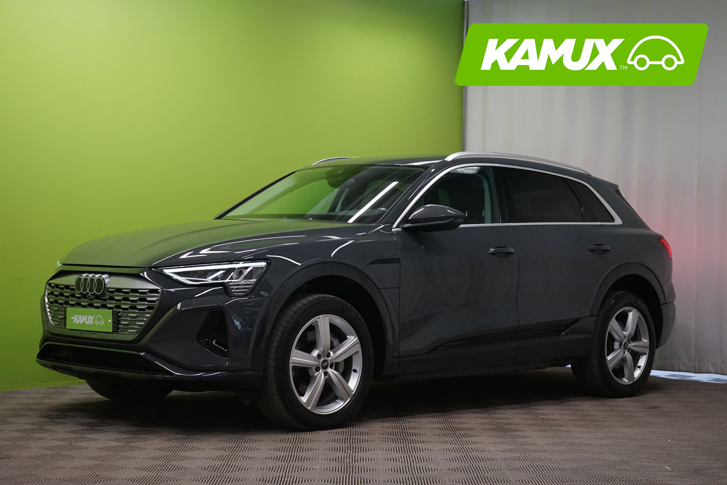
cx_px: 364
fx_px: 1292
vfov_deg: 21.2
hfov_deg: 31.4
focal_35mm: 64
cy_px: 242
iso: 4000
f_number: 5.6
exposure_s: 1/160
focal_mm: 64
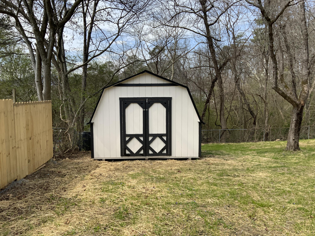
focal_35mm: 29
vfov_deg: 48.2
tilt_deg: -5.8
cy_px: 118
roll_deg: -0.7
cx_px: 158
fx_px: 264
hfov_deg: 61.7
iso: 16
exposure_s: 1/739
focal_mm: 3
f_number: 1.8
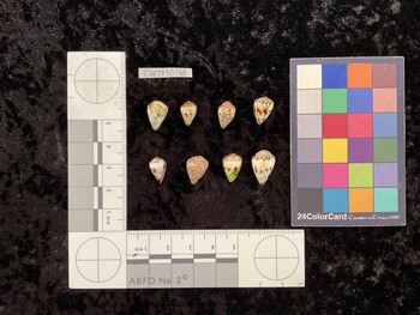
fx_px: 352
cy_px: 158
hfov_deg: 61.6
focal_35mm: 29
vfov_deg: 48.3
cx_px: 210
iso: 64
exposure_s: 1/50
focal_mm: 3
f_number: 1.8
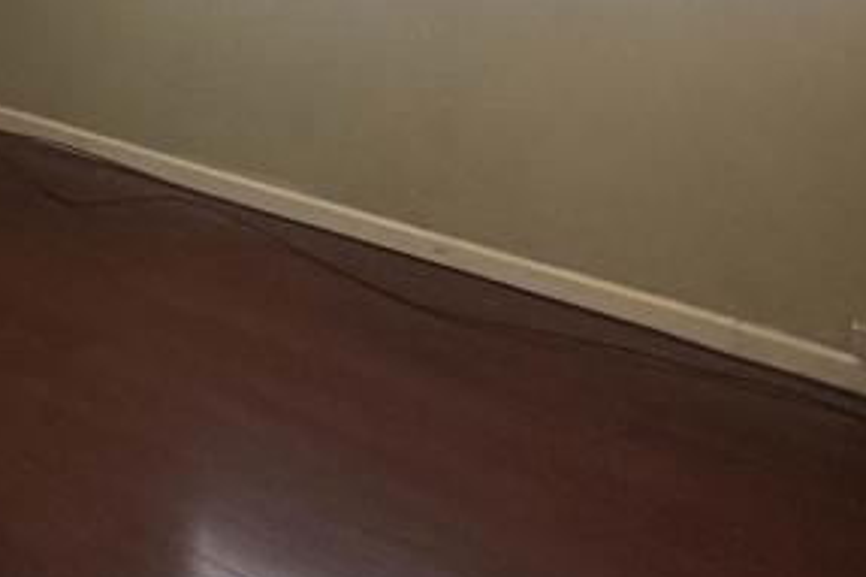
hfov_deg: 34.7
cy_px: -154
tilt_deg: -7.5
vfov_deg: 23.3
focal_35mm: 52
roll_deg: +0.0
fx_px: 1250
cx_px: 0
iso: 200
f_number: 2.2
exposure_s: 1/120
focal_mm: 2.22
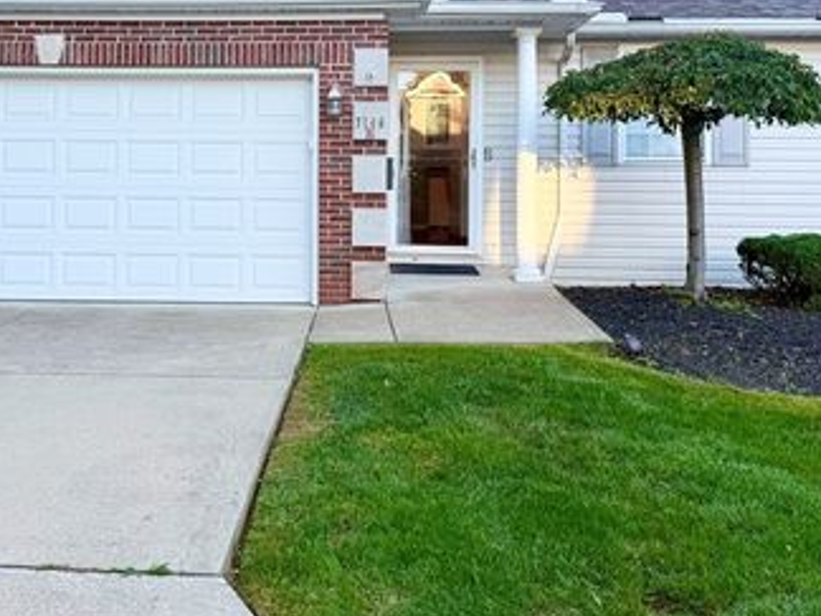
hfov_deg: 49.4
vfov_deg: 37.9
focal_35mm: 37
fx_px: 878
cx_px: 284
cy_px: 171
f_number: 1.78
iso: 100
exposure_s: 1/494
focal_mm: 6.76
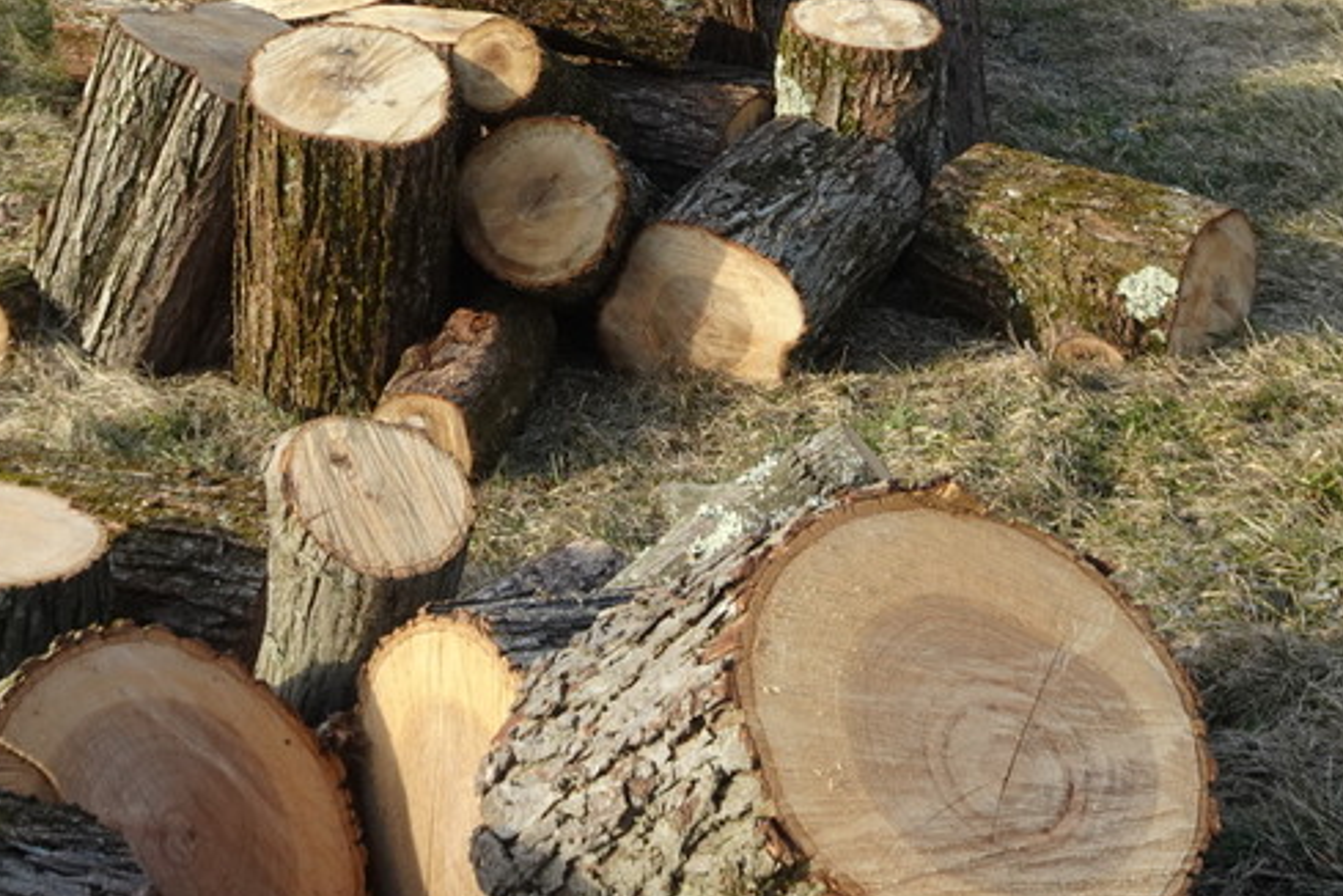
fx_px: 2350
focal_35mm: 63
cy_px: 88
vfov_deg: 21.1
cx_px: 659
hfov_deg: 31.9
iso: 80
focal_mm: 6.26
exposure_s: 1/200
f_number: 4
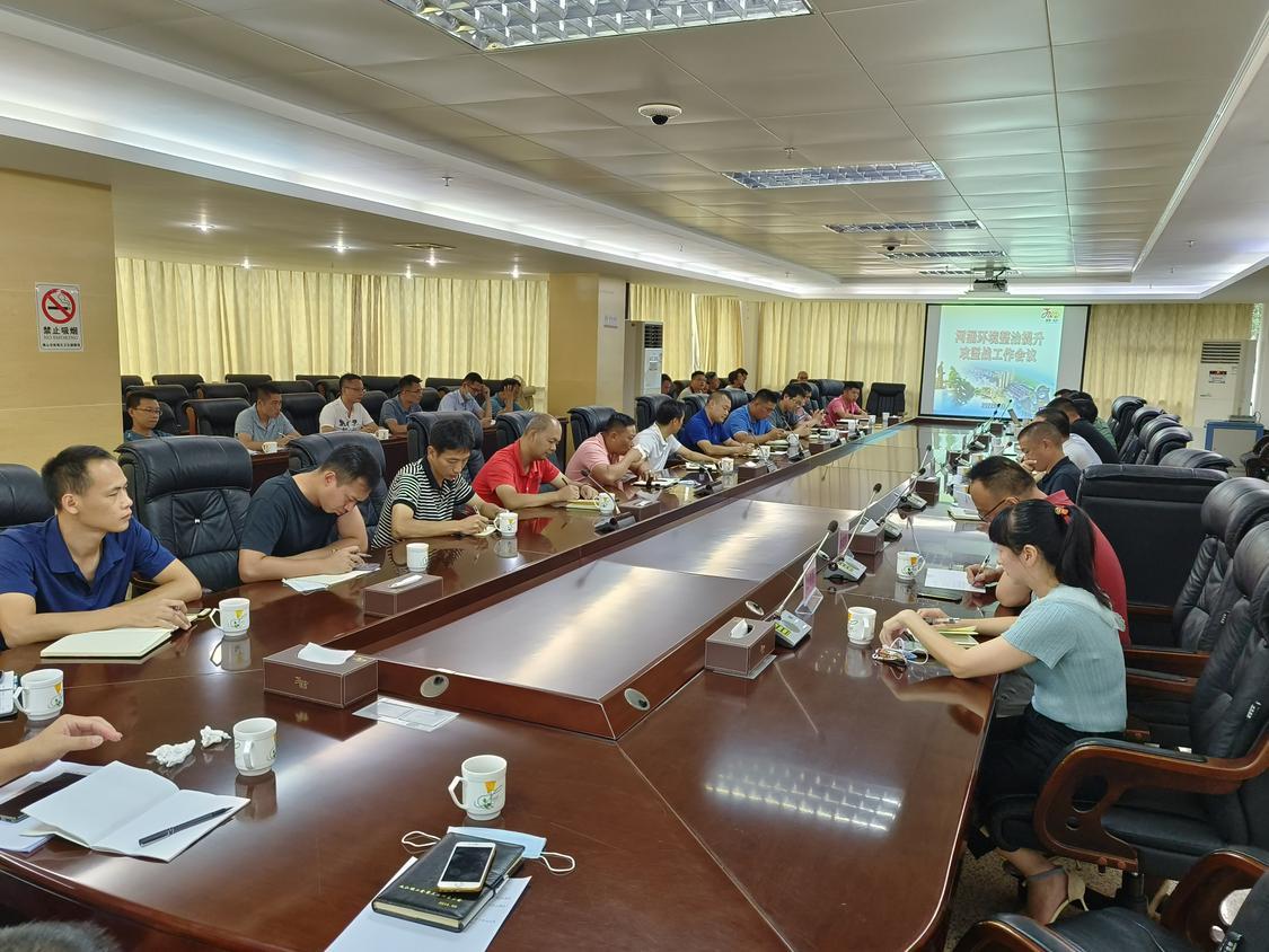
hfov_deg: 67.3
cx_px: 634
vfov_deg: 53.1
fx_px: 953
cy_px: 476
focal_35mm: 26
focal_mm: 5.5
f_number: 1.75
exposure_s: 1/50
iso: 1800
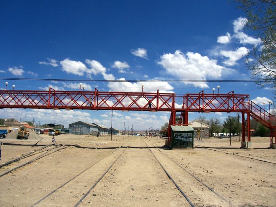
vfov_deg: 41.8
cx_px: 138
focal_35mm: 34
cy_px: 104
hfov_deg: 54.0
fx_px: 271
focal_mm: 5.6
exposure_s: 1/1000
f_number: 5.6
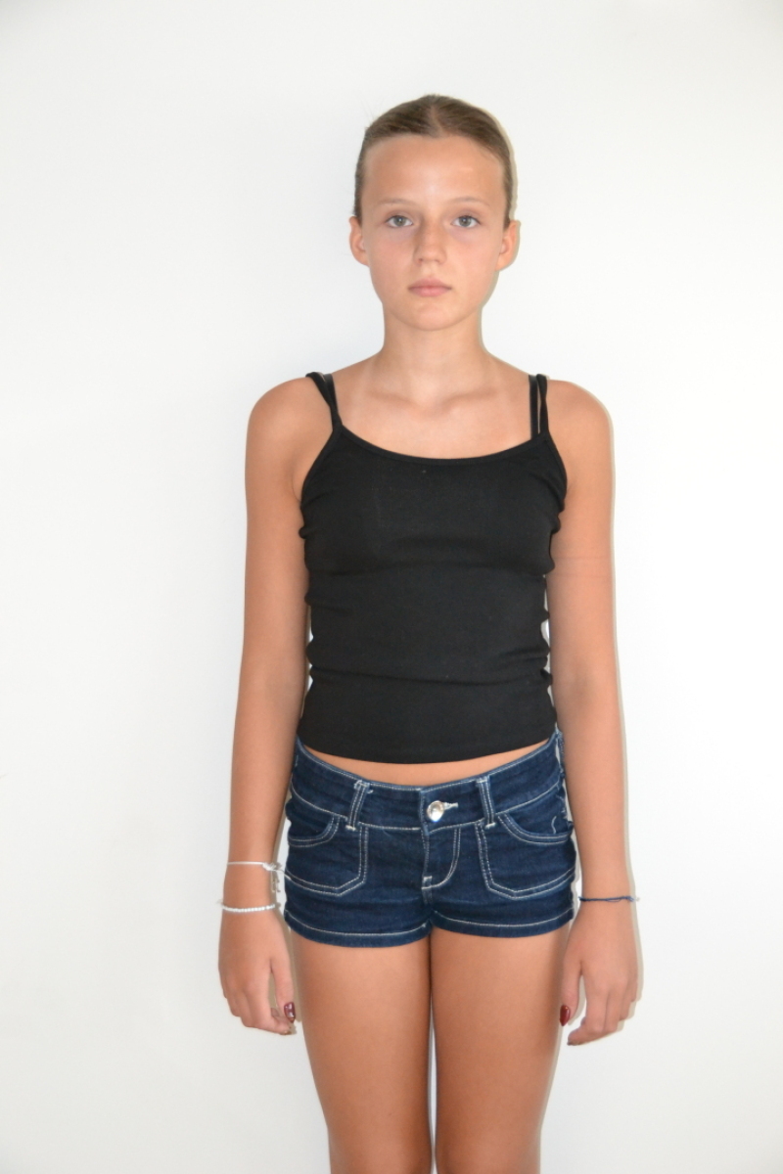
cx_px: 392
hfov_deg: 18.9
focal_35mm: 72
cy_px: 587
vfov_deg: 28.1
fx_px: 2349
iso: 2200
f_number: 4.5
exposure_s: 1/60
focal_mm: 48
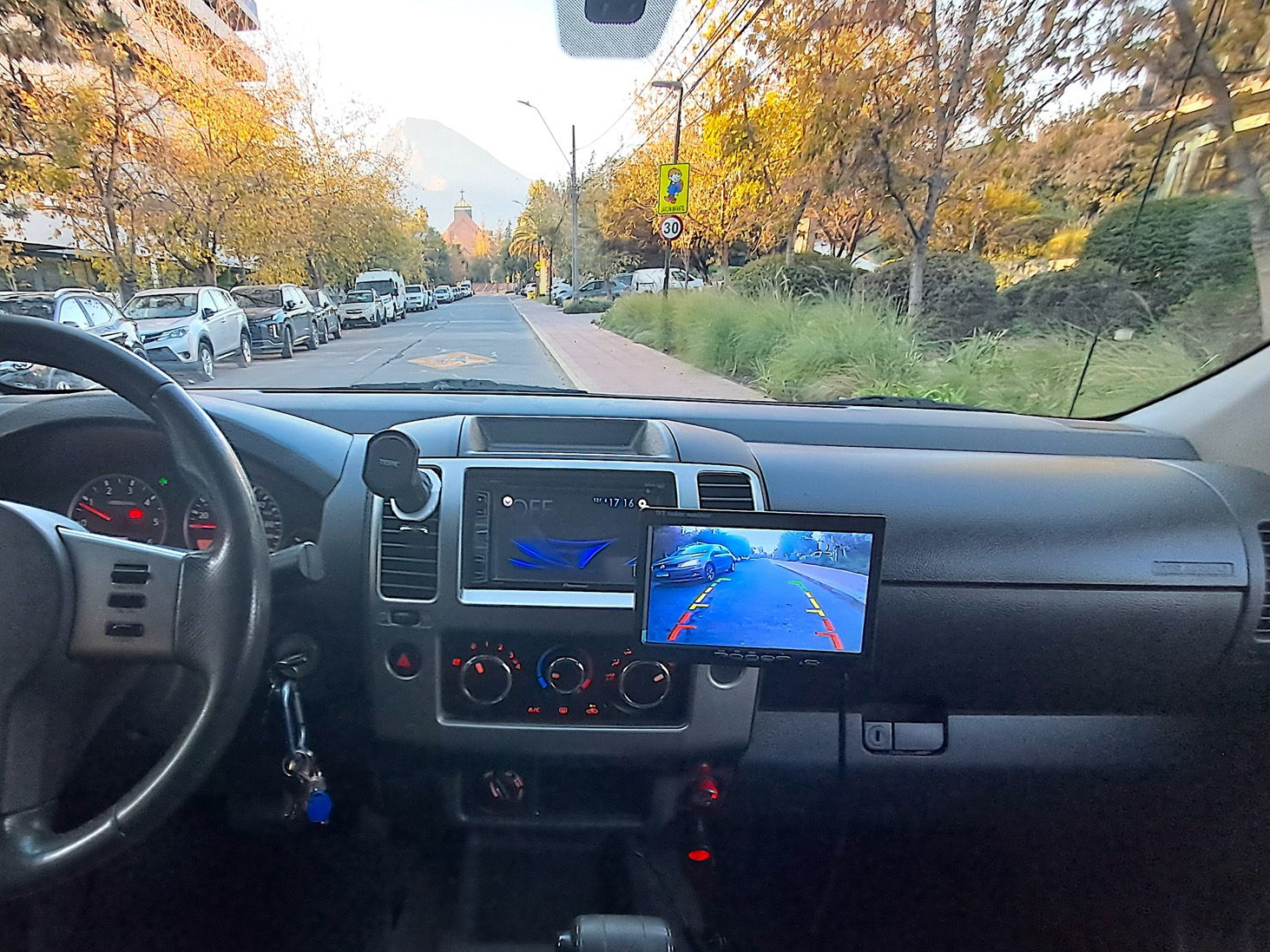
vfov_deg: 62.4
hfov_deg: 78.0
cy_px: 603
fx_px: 770
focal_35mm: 21
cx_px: 499
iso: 64
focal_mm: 1.64
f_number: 2.2
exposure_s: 1/40
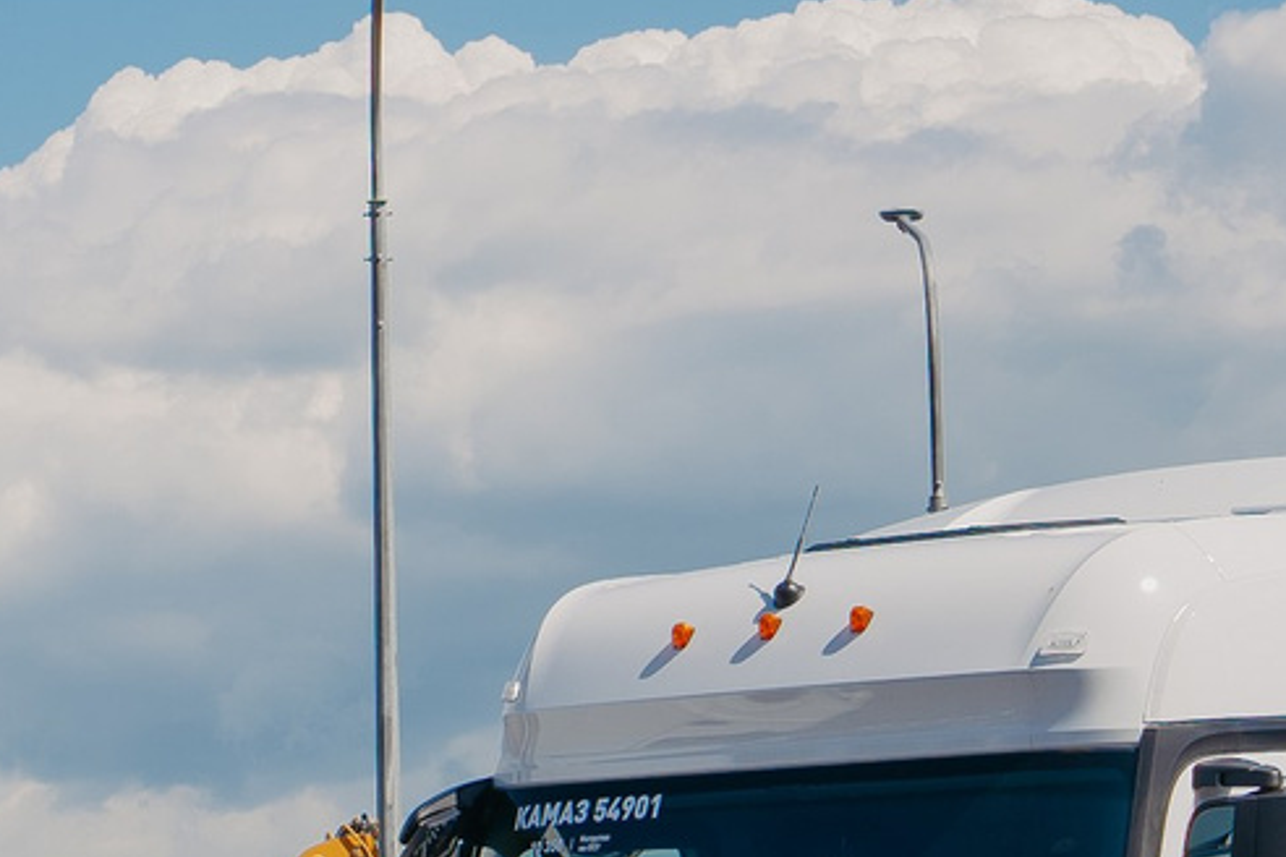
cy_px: 1120
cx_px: -687
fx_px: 6501
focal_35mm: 182
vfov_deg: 7.5
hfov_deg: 10.9
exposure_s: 1/400
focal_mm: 35
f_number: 6.3
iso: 100
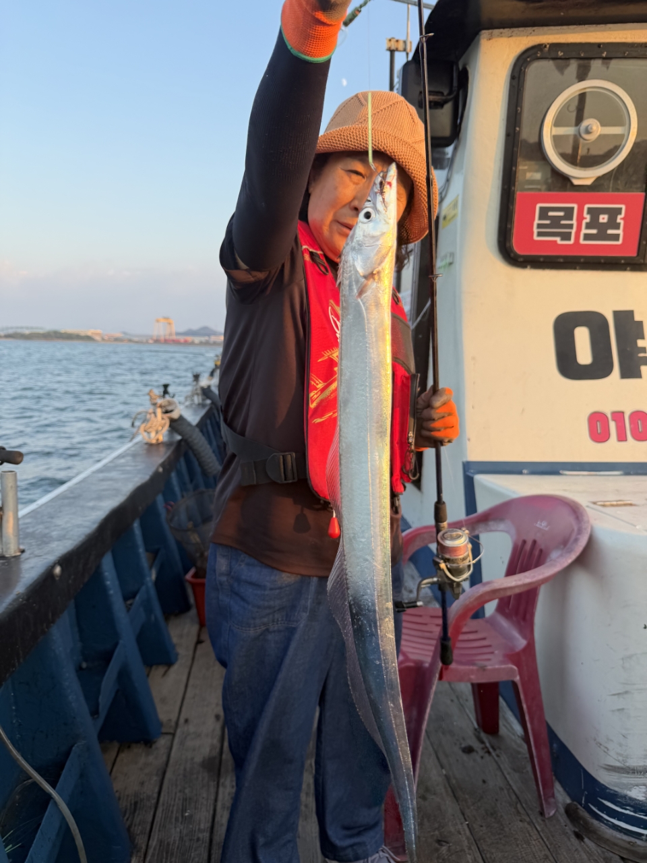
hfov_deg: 56.8
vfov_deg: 71.6
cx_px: 324
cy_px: 432
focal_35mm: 24
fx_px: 598
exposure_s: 1/575
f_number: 1.78
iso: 80
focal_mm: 6.76
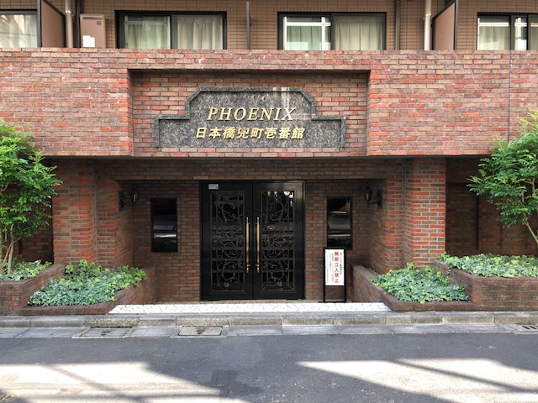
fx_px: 435
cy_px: 202
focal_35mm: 28
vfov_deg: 49.7
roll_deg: +0.8
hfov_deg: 63.4
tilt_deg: -2.9
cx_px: 269
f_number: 1.8
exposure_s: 1/33
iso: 25
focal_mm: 3.99
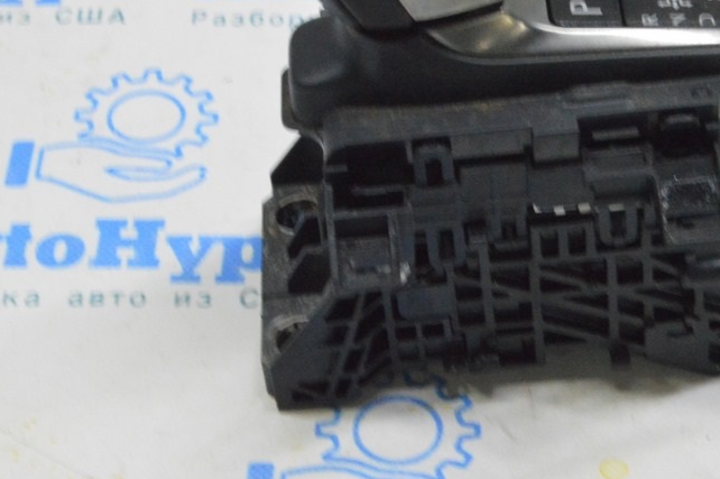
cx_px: 492
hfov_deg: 18.5
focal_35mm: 110
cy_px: 109
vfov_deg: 12.4
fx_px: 2198
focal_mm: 46
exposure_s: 1/20
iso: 6400
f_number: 20
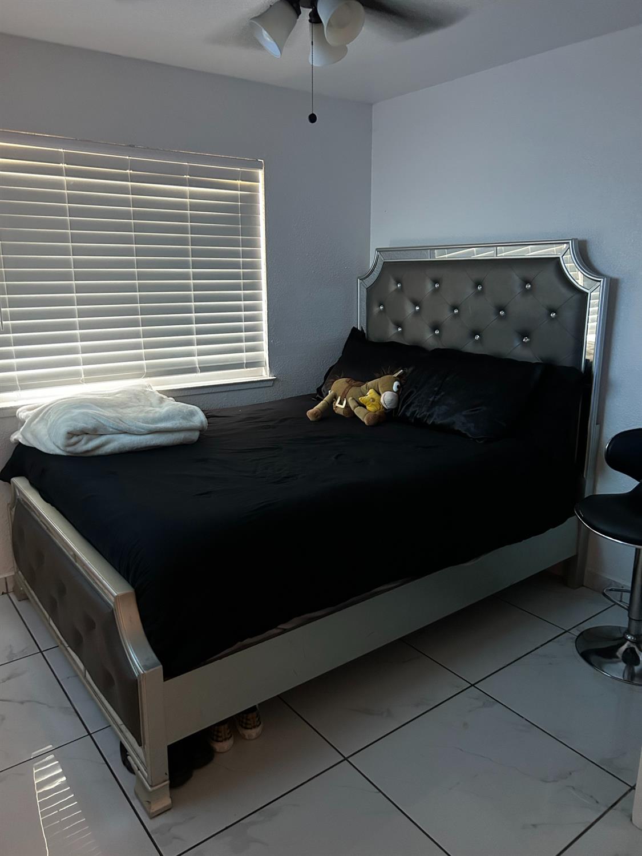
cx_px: 321
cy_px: 428
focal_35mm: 26
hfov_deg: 53.1
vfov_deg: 67.3
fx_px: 643
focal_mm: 5.7
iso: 500
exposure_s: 1/30
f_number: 1.5
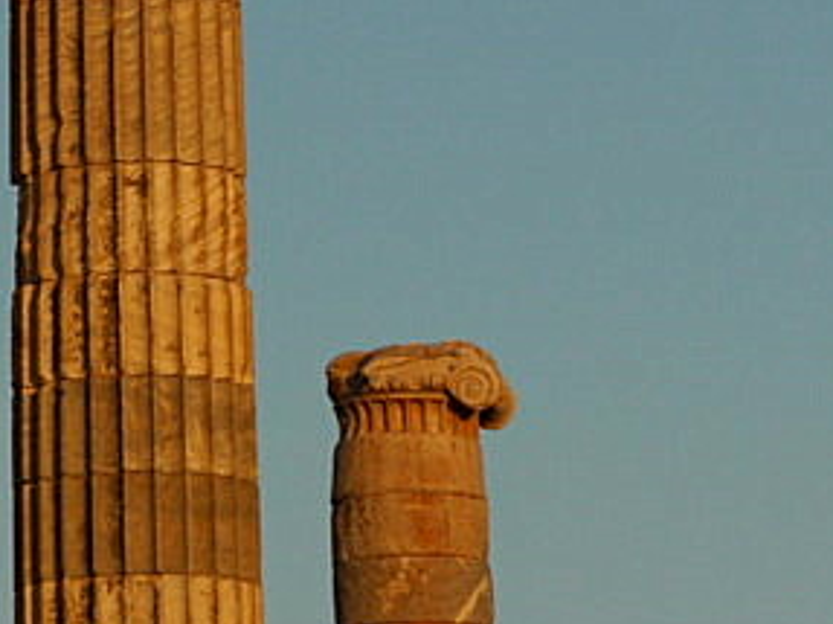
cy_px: 546
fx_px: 9646
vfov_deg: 3.7
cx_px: 131
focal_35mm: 401
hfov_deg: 4.9
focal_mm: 45
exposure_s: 1/200
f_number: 7.1
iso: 100
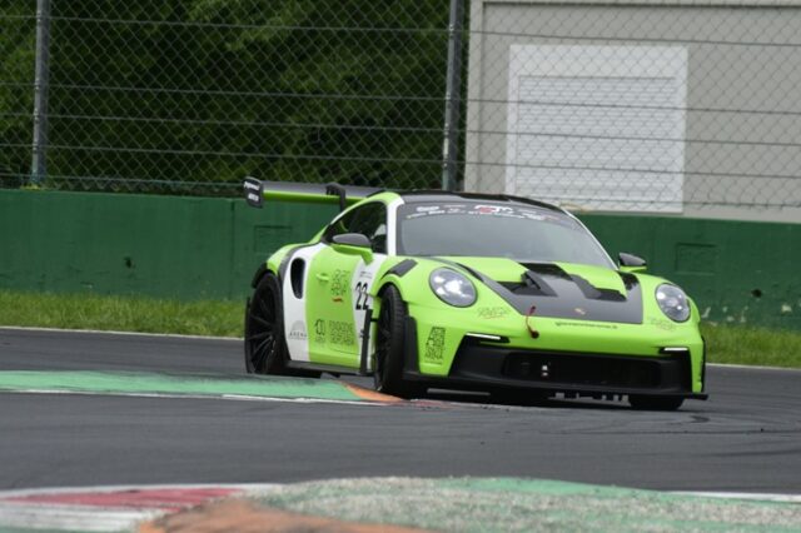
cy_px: 266
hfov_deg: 4.2
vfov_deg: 2.8
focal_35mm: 495
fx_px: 11008
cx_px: 400
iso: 560
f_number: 5.6
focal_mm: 330
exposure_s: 1/2000
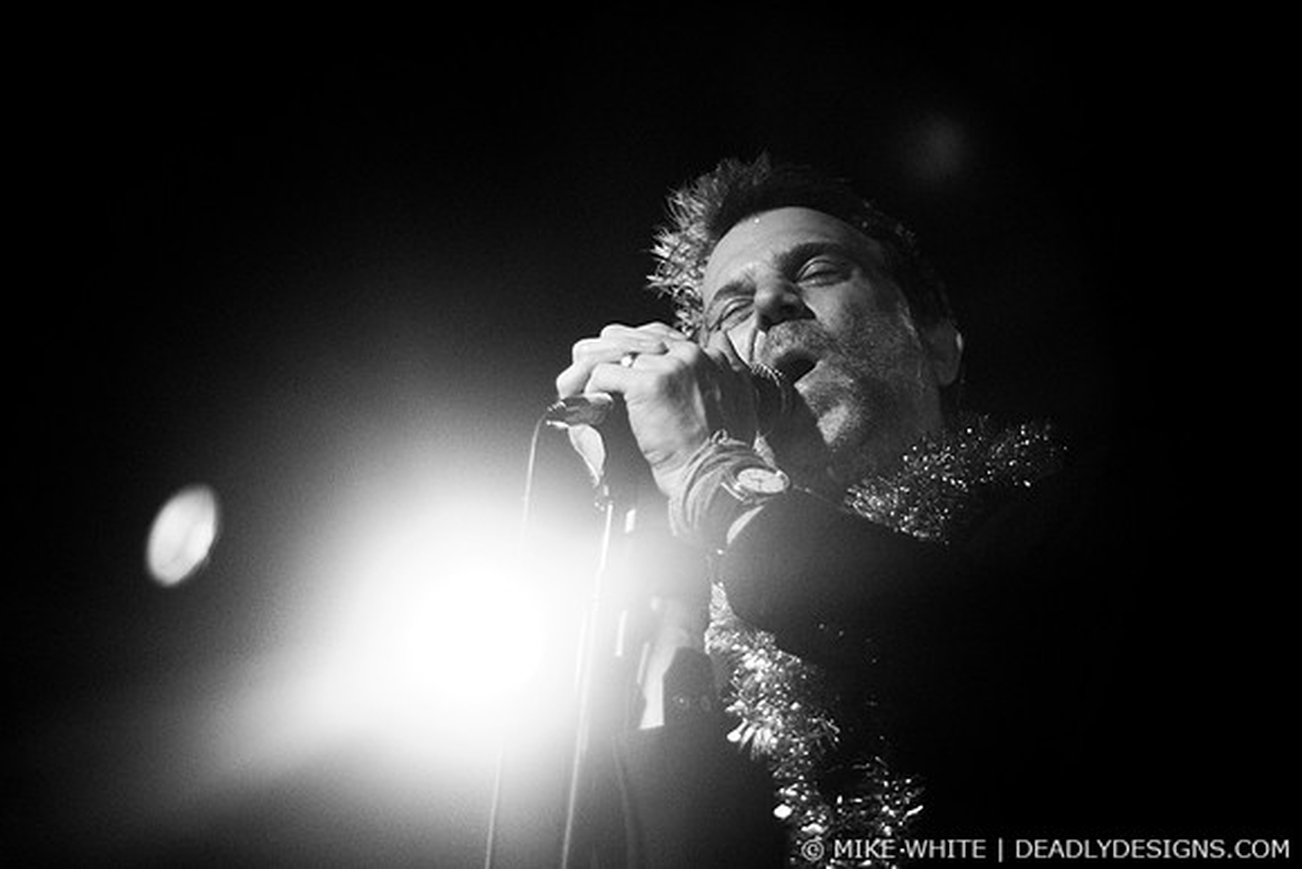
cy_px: 434
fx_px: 2713
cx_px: 651
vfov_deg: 18.2
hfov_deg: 27.0
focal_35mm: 75
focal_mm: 50
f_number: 1.8
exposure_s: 1/160
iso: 1000
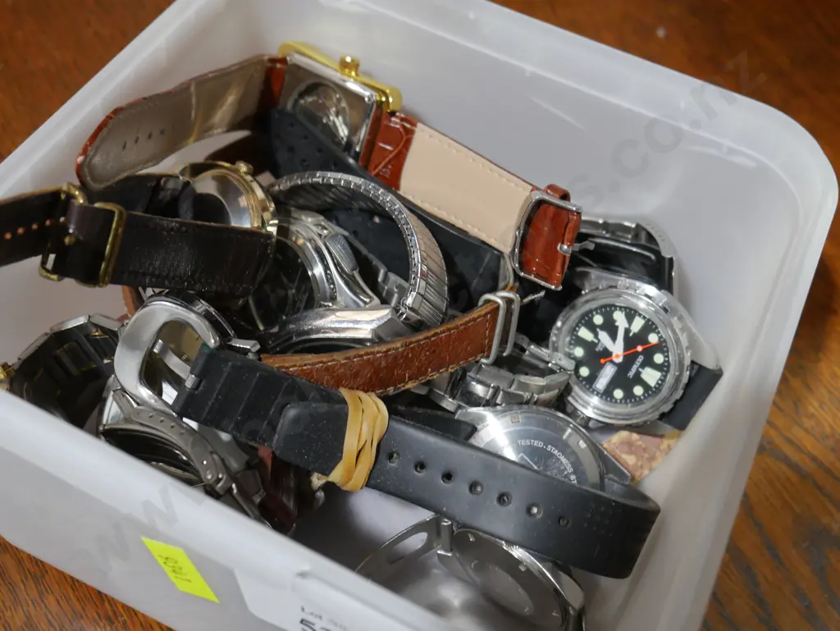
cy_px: 316
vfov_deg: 29.1
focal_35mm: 50
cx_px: 420
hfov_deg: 38.2
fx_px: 1214
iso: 800
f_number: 5.3
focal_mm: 25
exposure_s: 1/60
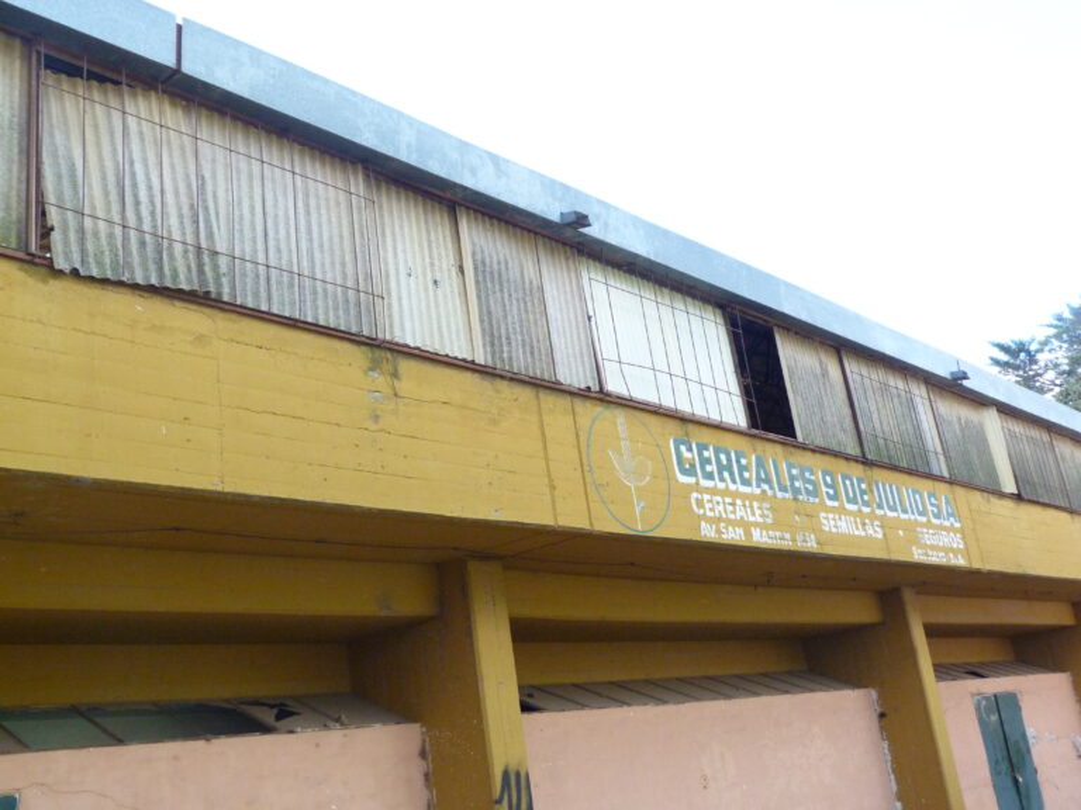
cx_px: 540
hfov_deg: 51.4
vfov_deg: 39.7
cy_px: 405
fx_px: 1124
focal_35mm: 36
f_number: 3.1
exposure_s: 1/400
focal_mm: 6.5
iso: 400
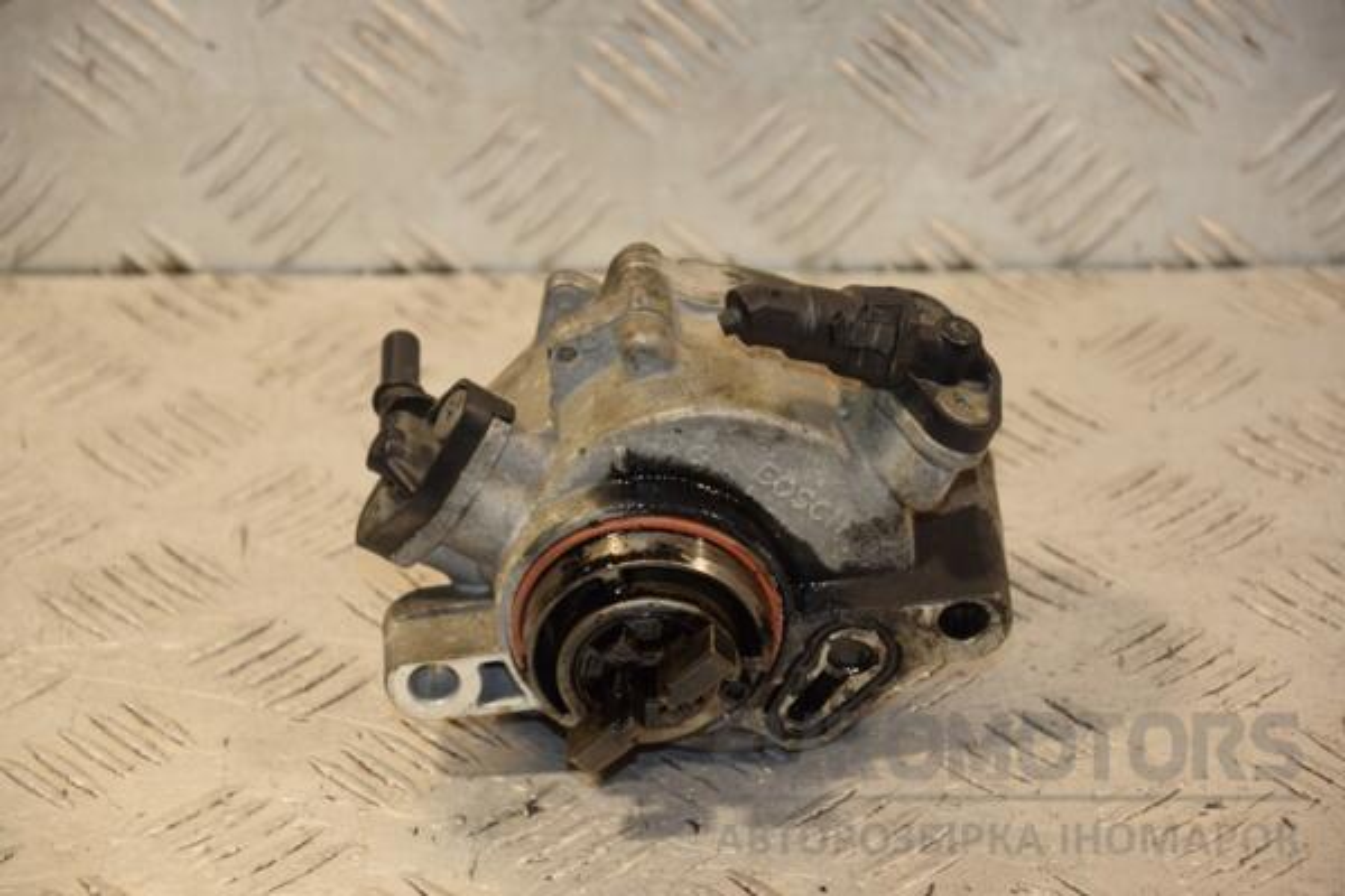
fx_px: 5884
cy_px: 448
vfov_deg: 8.7
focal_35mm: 158
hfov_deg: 13.0
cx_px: 672
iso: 800
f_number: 5.6
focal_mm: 105
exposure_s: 1/125
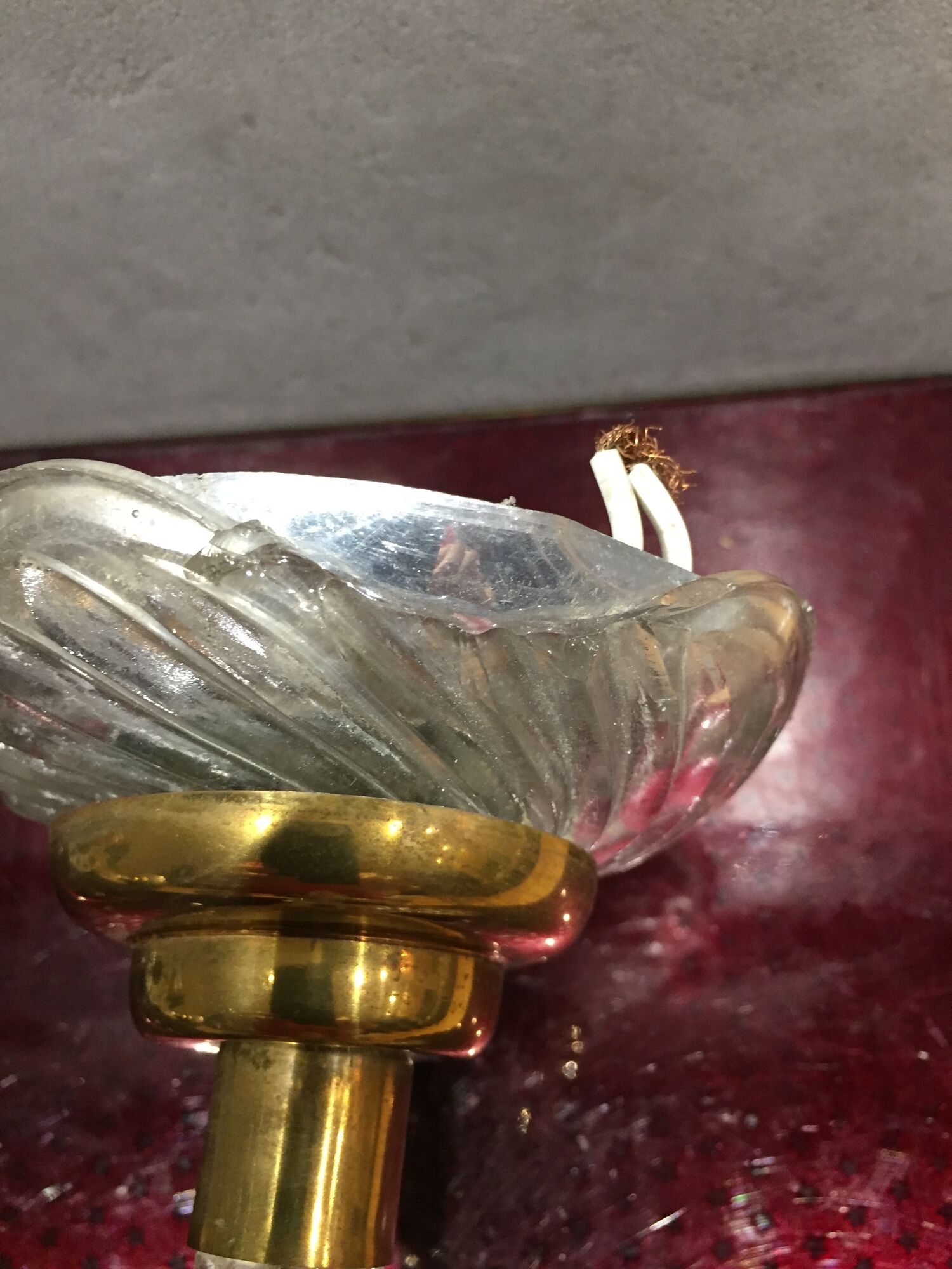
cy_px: 634
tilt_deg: -61.9
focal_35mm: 29
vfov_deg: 61.7
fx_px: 1063
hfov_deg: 48.2
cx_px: 476
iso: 200
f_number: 2.2
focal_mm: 4.15
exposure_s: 1/33
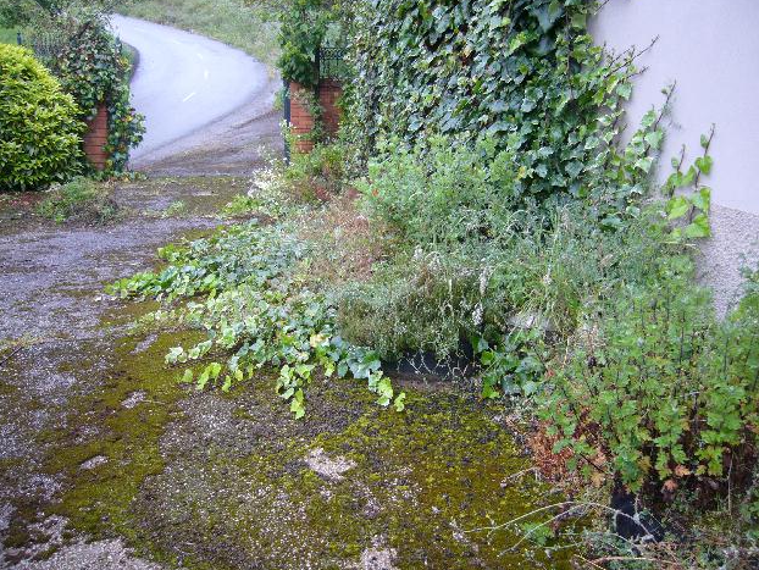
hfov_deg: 51.3
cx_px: 388
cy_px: 278
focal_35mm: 36
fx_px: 790
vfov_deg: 39.7
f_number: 2.8
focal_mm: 5.8
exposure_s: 1/50
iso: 100
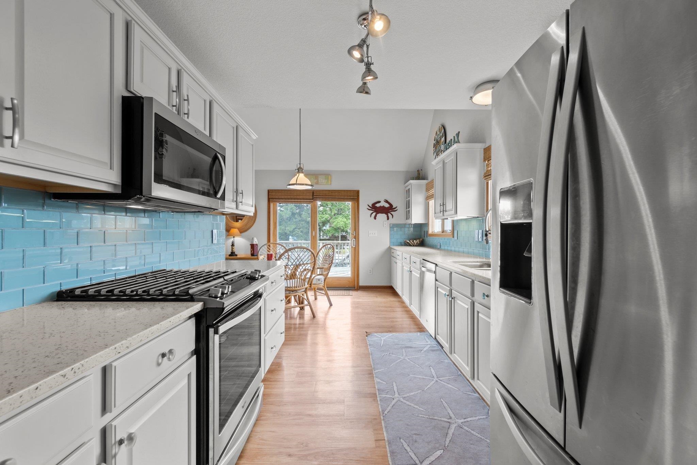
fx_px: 290
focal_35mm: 15
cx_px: 348
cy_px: 232
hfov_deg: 100.4
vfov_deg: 77.3
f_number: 9
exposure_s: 1/2
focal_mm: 10
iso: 100
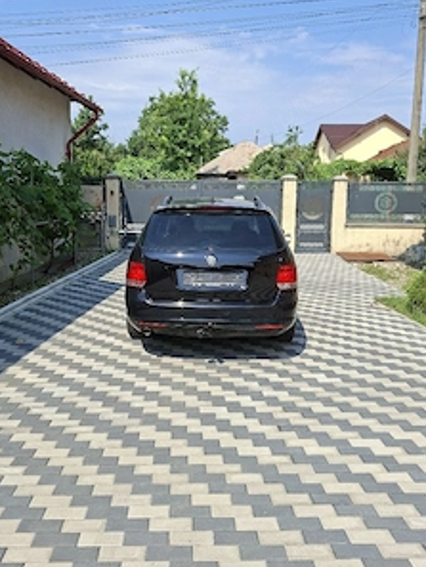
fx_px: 508
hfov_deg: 45.4
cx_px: 197
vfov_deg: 58.3
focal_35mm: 31
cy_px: 275
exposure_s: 1/1667
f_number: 1.8
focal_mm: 5.54
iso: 50
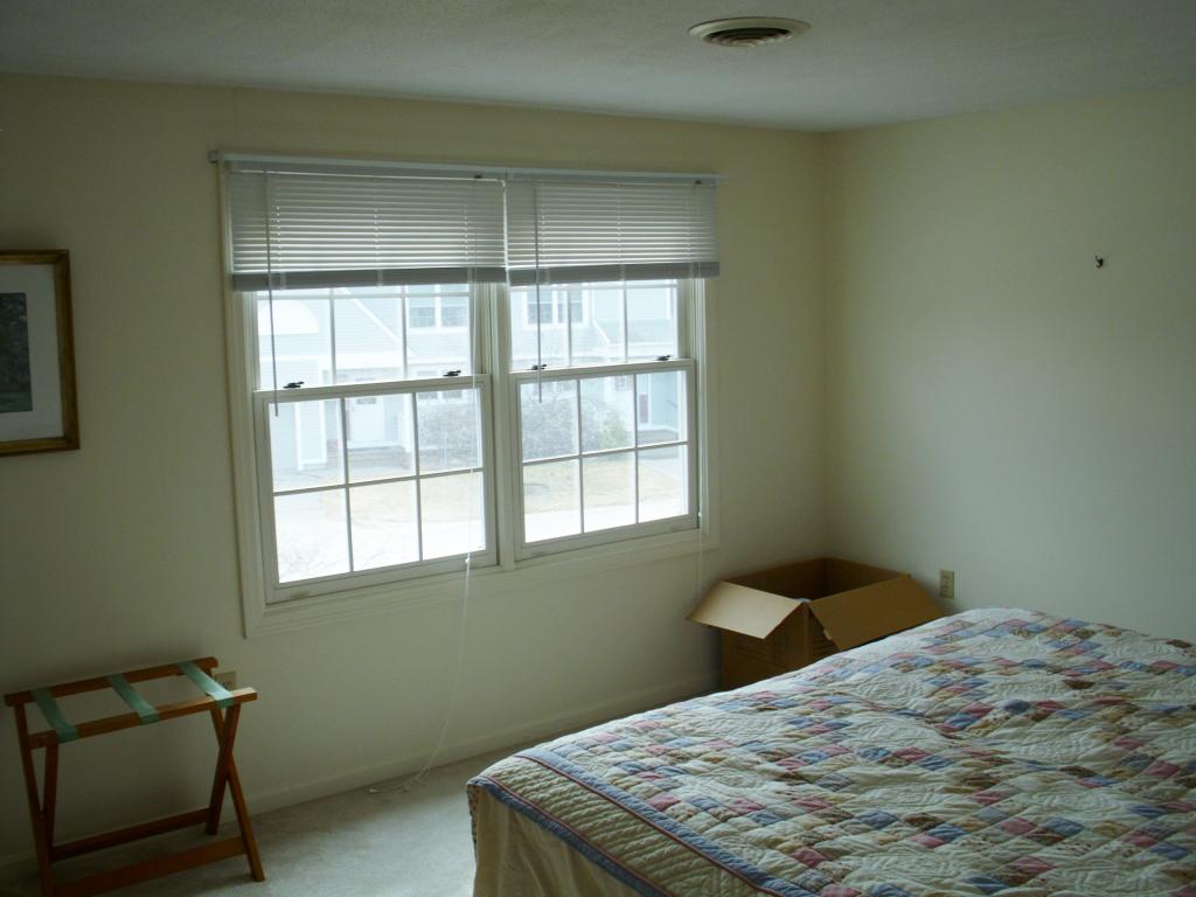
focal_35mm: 38
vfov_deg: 37.7
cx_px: 598
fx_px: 1313
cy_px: 448
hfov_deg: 49.0
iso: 50
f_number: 2.9
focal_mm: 6.3
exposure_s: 1/90
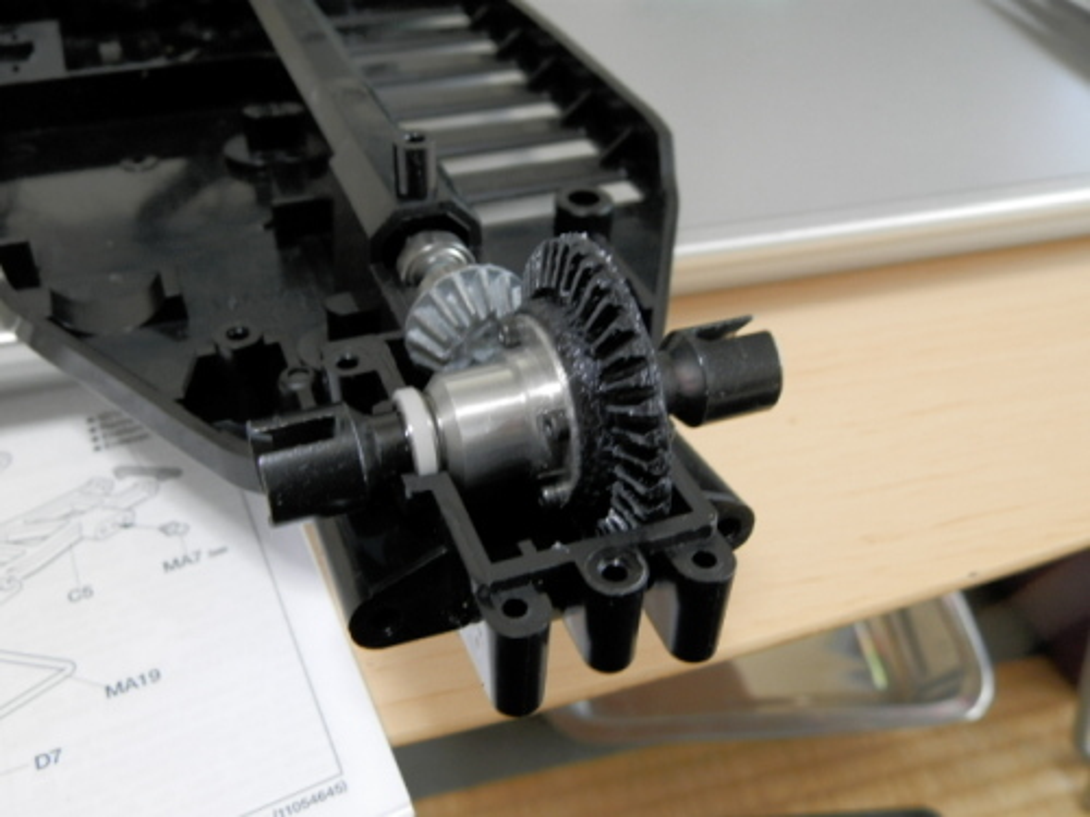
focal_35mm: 34
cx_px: 545
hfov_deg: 54.0
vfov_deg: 41.8
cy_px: 408
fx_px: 1071
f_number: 3.3
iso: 200
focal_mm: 6.1
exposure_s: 1/10
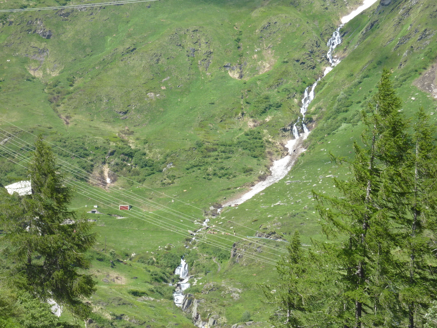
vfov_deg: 17.8
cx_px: 218
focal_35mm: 83
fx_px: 1048
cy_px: 164
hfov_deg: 23.6
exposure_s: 1/320
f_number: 4.2
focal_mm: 13.7
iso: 80
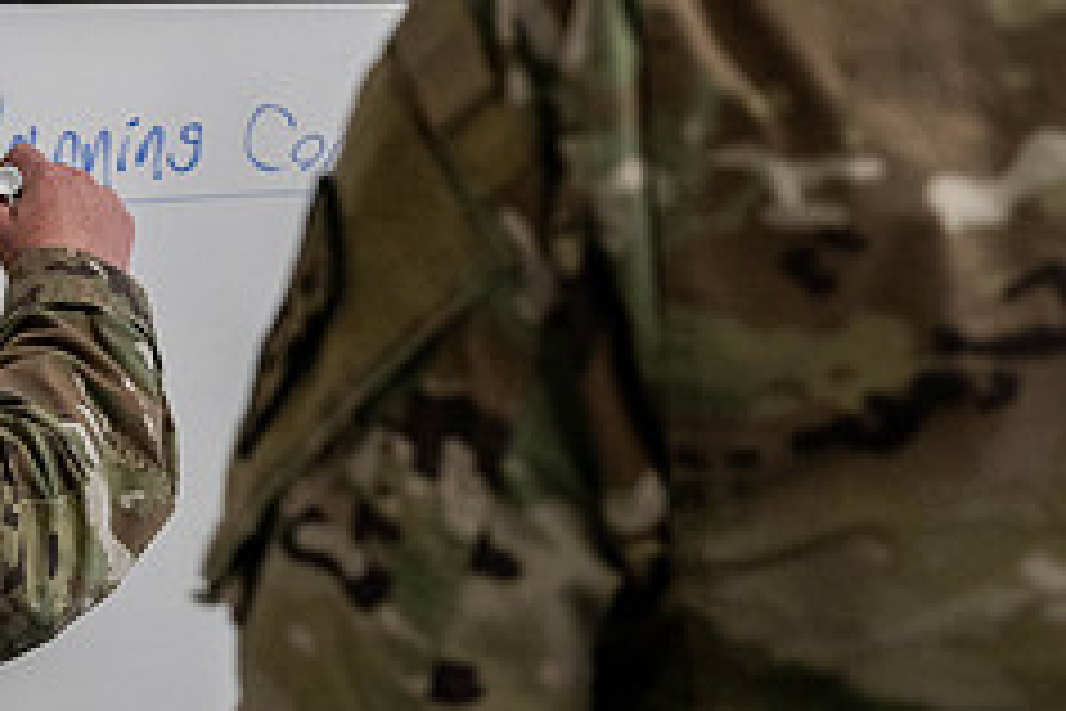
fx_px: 3701
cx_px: 103
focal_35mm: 125
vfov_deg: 11.0
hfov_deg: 16.2
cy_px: 259
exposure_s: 1/400
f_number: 4
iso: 2500
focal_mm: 51
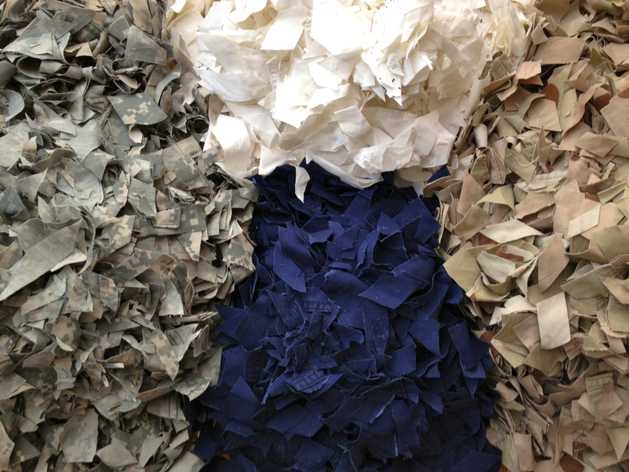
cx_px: 314
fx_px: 636
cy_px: 236
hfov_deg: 52.6
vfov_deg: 40.7
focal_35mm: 35
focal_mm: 4.28
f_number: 2.4
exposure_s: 1/20
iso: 50
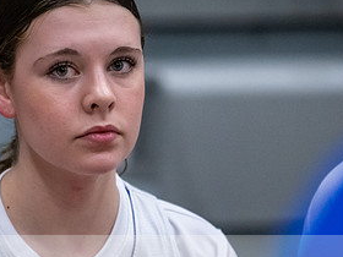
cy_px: 131
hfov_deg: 3.7
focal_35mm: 538
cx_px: 70
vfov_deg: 2.8
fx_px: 5331
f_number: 2.8
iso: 5600
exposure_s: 1/1000
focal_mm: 200
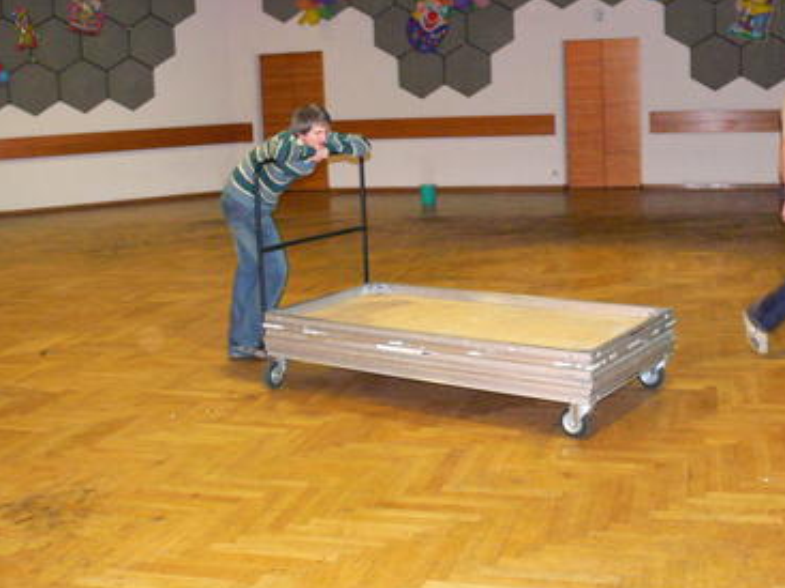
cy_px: 237
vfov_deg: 32.1
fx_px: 1020
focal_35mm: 45
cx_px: 468
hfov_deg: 41.9
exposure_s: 1/30
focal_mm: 7.4
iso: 400
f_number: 2.8
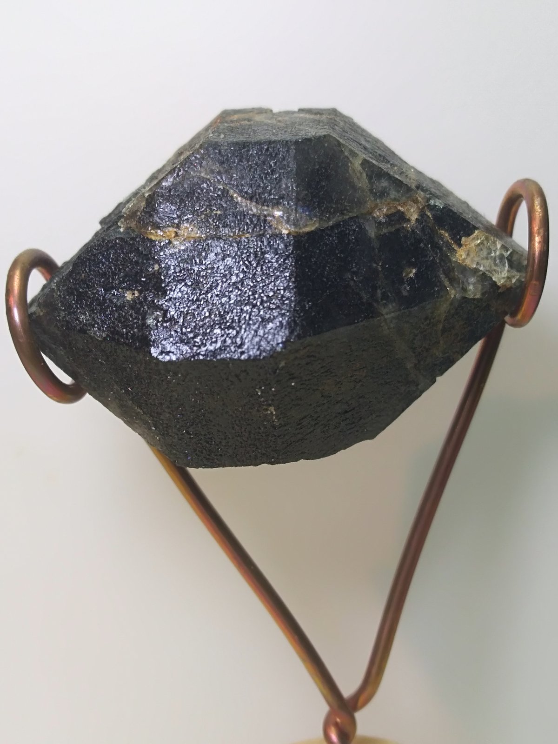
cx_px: 279
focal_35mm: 26
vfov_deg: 67.3
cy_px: 372
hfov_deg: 53.1
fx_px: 559
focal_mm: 3.54
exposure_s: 1/120
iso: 121
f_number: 2
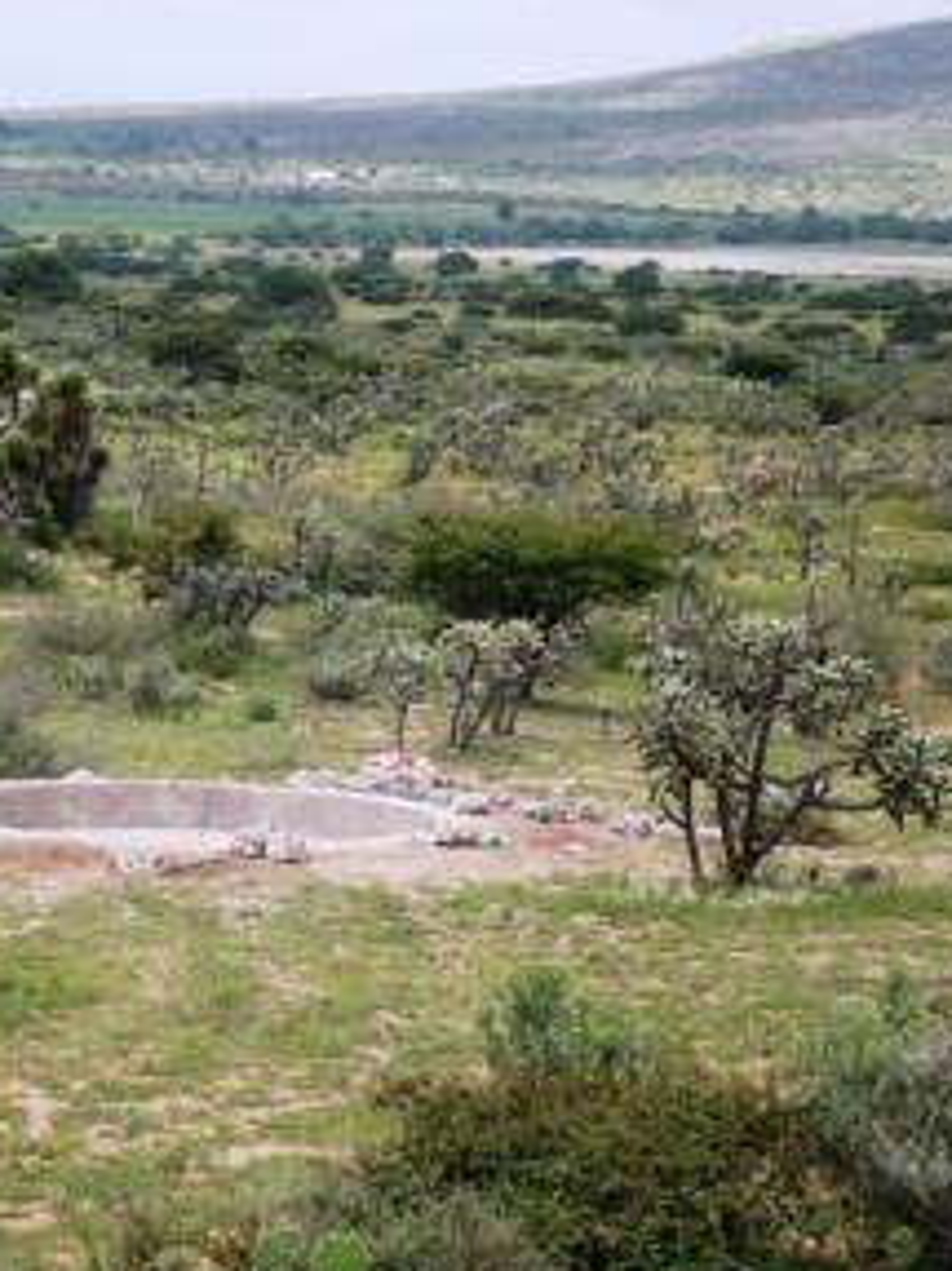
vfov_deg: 12.1
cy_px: 549
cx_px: 412
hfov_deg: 9.0
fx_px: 6018
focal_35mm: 164
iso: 100
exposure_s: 1/400
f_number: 5
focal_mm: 17.4
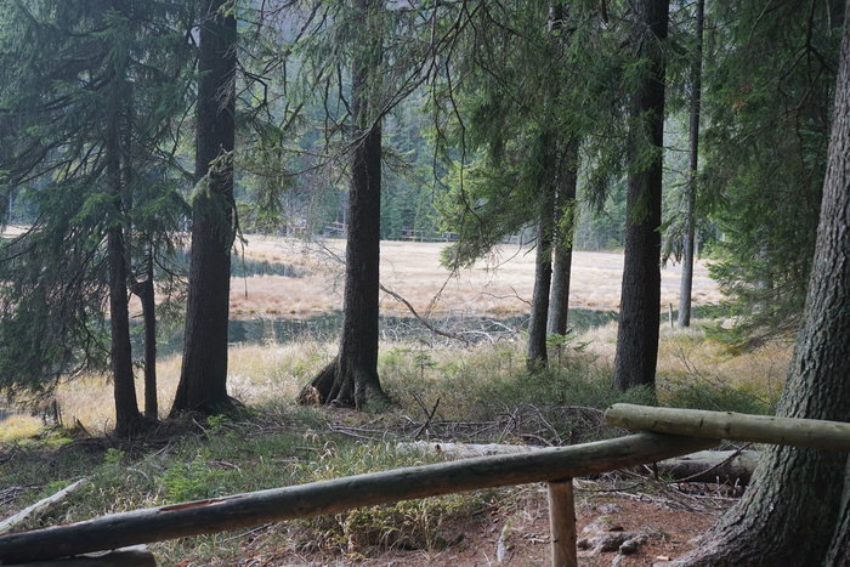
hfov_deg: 48.4
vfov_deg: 33.4
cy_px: 284
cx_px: 425
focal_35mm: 40
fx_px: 945
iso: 250
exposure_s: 1/160
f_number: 4
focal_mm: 40
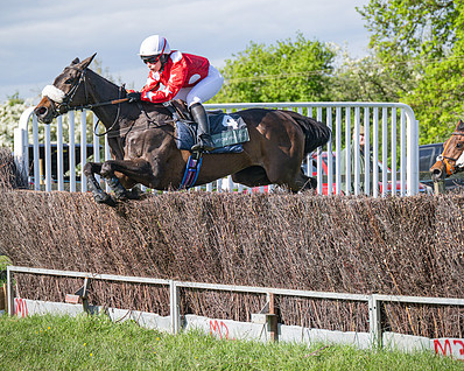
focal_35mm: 156
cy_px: 133
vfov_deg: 9.9
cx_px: 254
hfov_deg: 12.4
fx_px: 2141
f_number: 4
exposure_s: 1/3200
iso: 400
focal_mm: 98
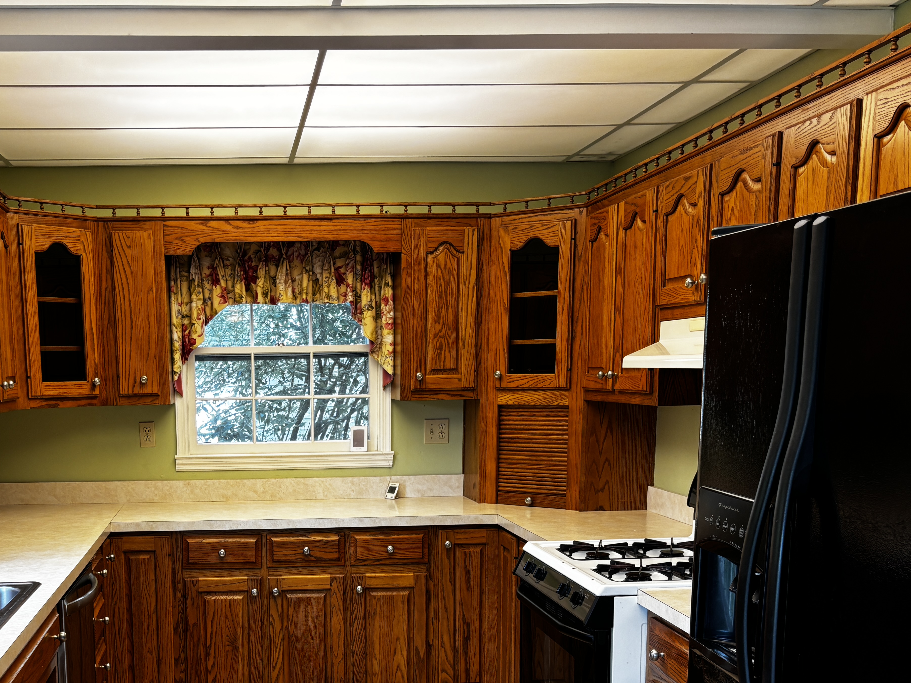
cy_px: 538
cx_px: 288
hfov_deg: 44.9
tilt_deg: -9.2
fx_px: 1079
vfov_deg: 34.2
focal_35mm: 41
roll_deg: +0.7
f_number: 1.6
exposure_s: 1/60
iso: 80
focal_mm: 5.96
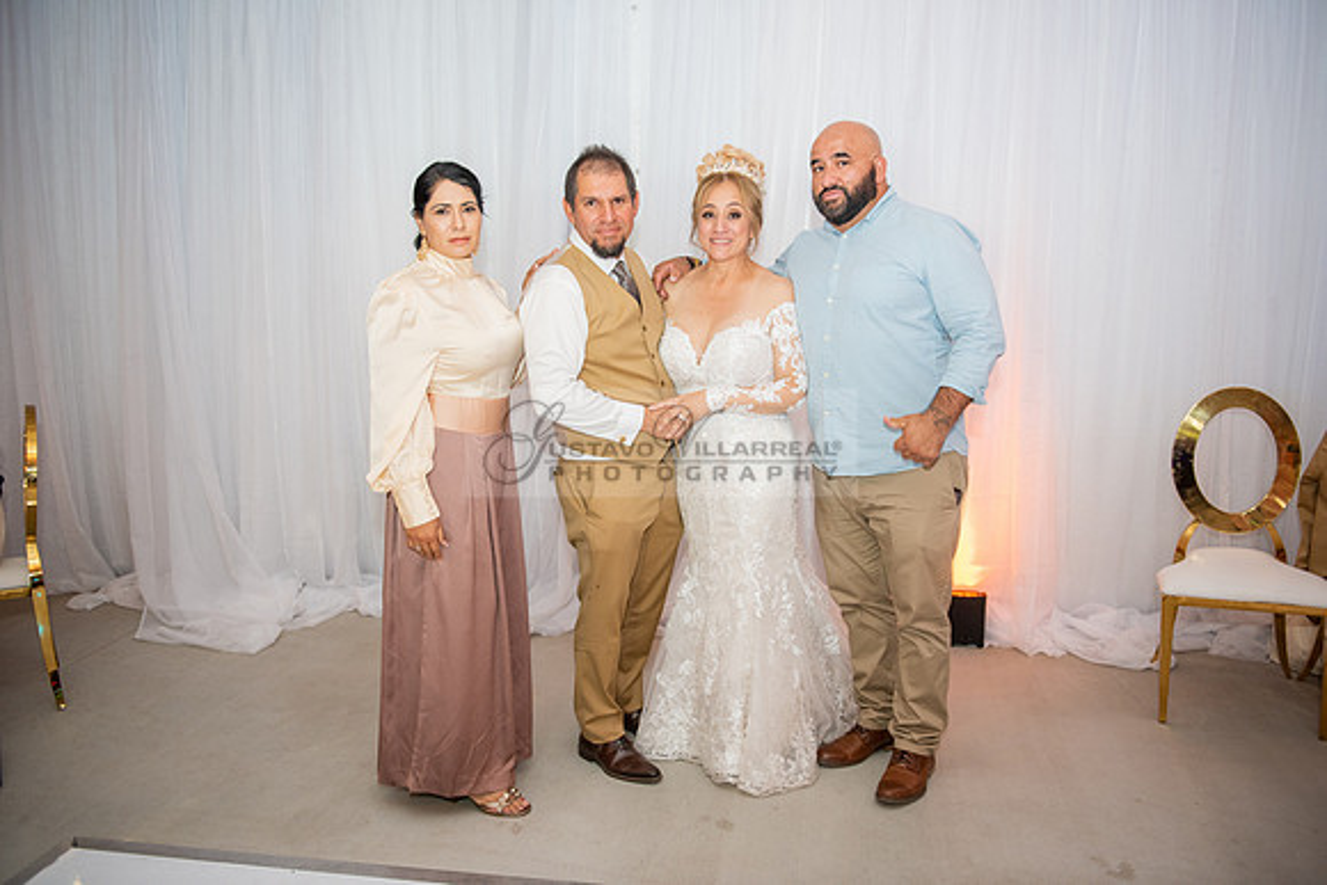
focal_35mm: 31
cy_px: 442
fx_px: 1143
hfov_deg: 60.3
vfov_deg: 42.3
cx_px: 664
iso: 1000
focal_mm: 31
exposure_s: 1/160
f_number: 2.8
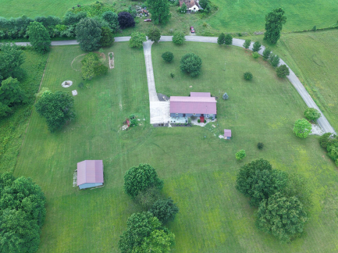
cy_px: 74
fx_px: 361
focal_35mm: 37
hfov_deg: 50.2
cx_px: 173
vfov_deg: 38.0
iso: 140
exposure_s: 1/15
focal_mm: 8.67
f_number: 1.8
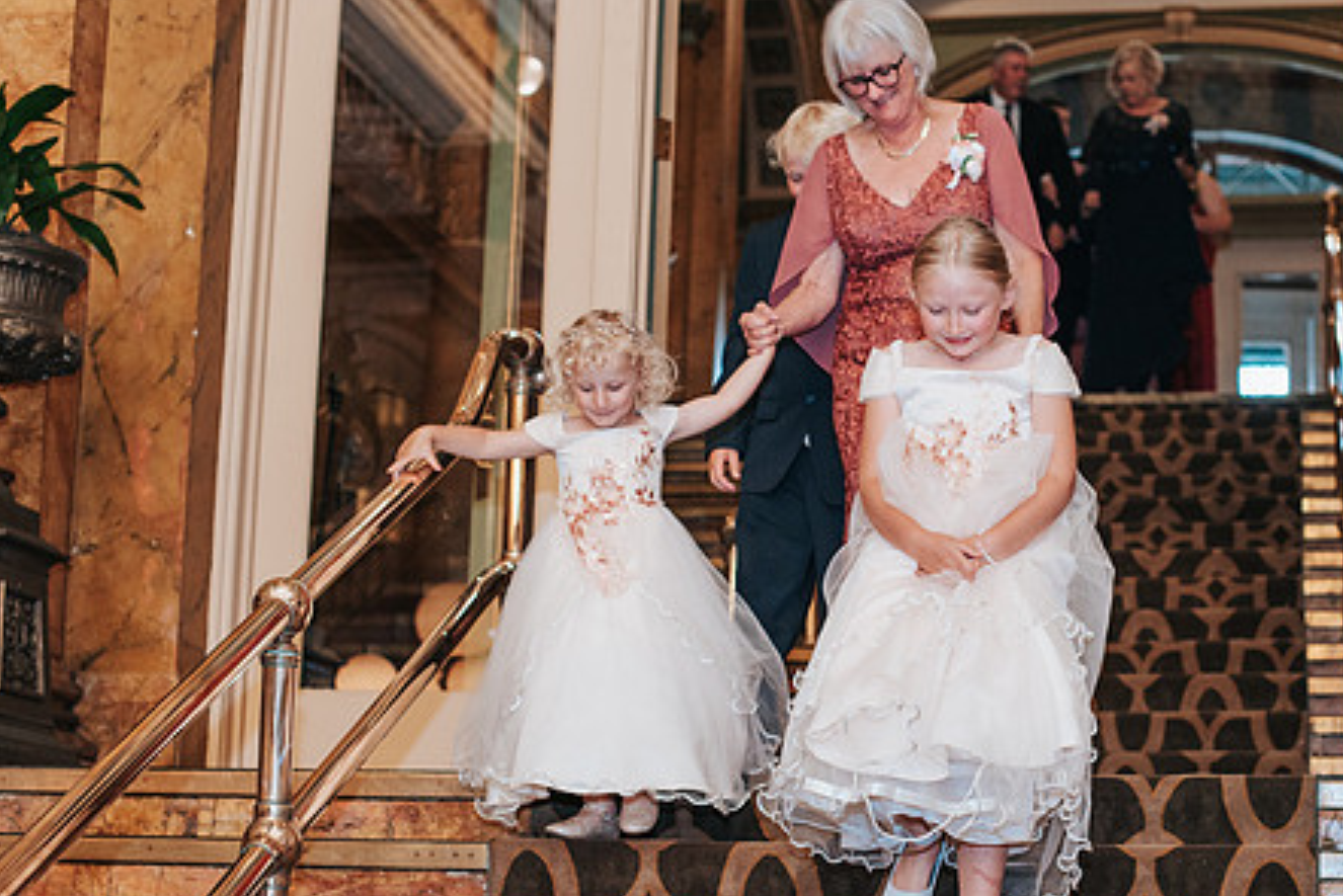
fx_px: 2687
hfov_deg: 27.9
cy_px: 511
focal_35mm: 72
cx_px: 876
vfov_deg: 18.9
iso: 1000
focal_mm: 50
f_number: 3.2
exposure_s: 1/200
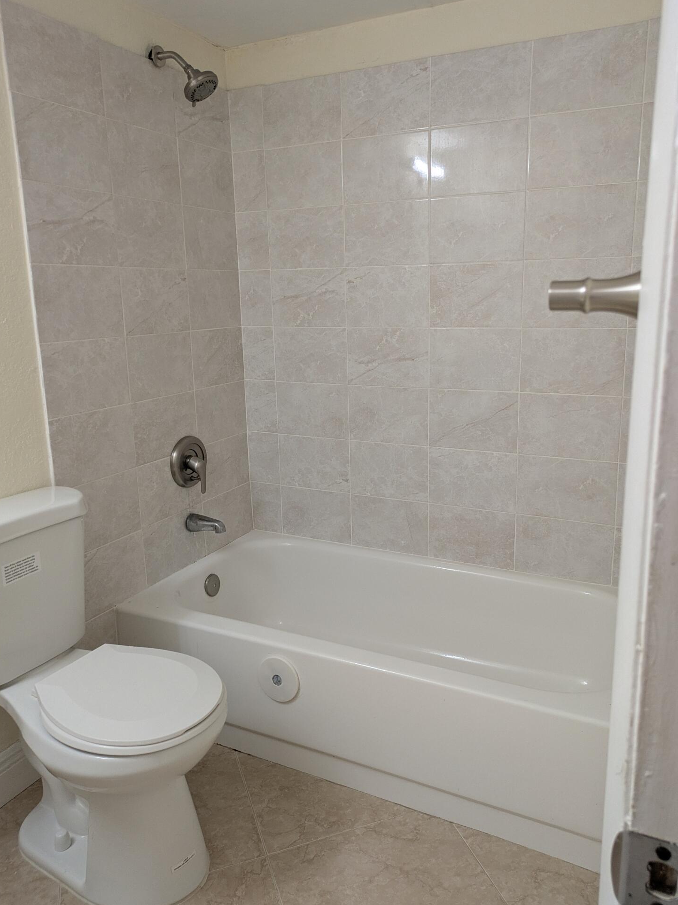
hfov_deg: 53.1
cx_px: 339
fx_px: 679
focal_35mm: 26
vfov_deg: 67.3
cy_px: 452
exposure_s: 1/120
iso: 187
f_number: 1.89
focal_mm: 5.43
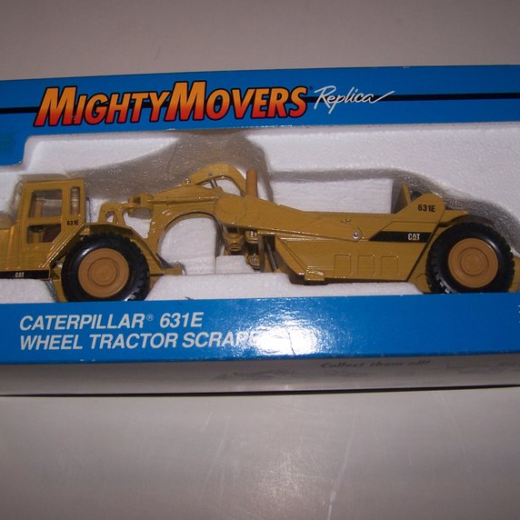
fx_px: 799
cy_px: 249
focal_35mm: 47
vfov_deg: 36.1
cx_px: 267
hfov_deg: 36.1
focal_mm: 6.3
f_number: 2.8
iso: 80
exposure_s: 1/60
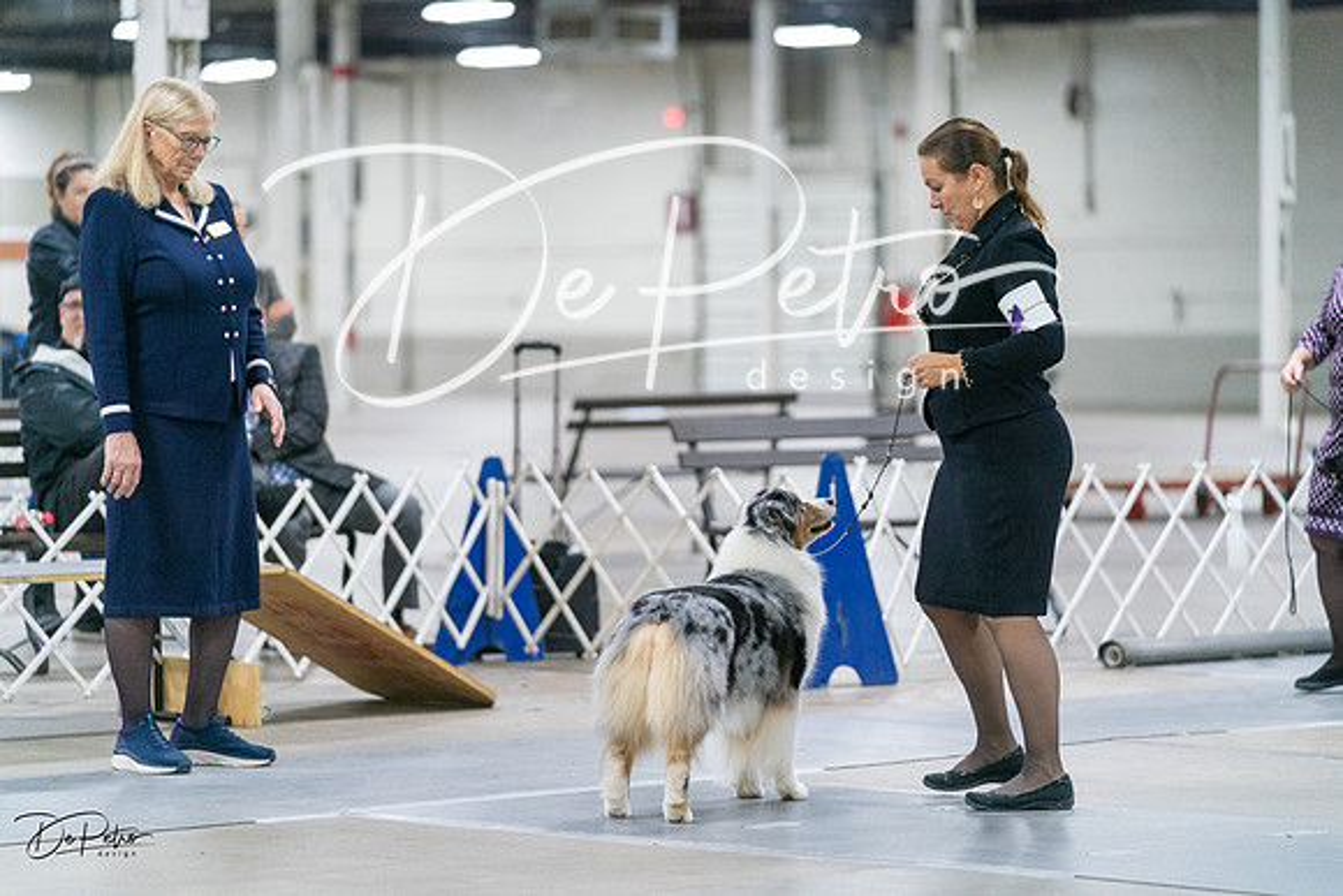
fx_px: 4888
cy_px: 448
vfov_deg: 10.5
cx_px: 672
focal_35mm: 131
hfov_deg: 15.6
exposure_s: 1/250
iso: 5000
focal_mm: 131
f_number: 2.8
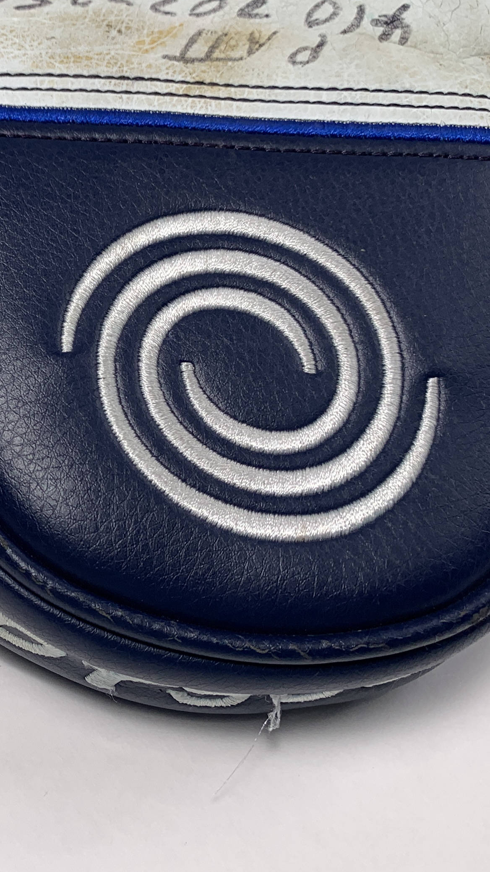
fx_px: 1271
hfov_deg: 20.1
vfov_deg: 37.6
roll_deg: -1.6
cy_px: 327
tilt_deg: -44.5
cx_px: -134
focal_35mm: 55
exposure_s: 1/255
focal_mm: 4.25
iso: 25
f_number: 1.8
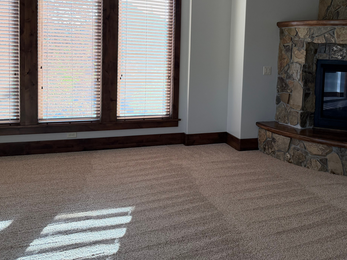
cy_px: 80
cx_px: 229
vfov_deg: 38.1
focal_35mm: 37
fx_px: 371
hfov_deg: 49.3
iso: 200
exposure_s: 1/204
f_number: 1.78
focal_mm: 6.76
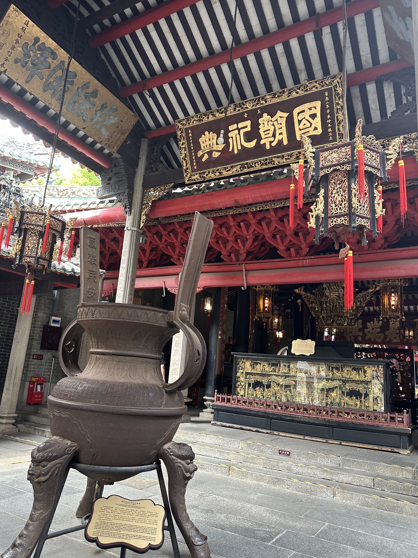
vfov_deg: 69.4
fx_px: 403
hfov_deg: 54.9
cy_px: 279
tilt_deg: +13.6
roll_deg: -7.1
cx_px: 203
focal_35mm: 25
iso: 125
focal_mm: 6.86
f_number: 1.78
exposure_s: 1/121
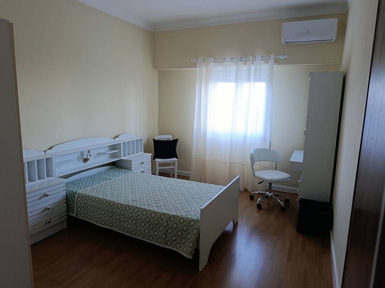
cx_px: 192
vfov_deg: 58.9
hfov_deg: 73.9
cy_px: 144
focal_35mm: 23
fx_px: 256
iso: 707
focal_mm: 6.11
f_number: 1.65
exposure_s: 1/50
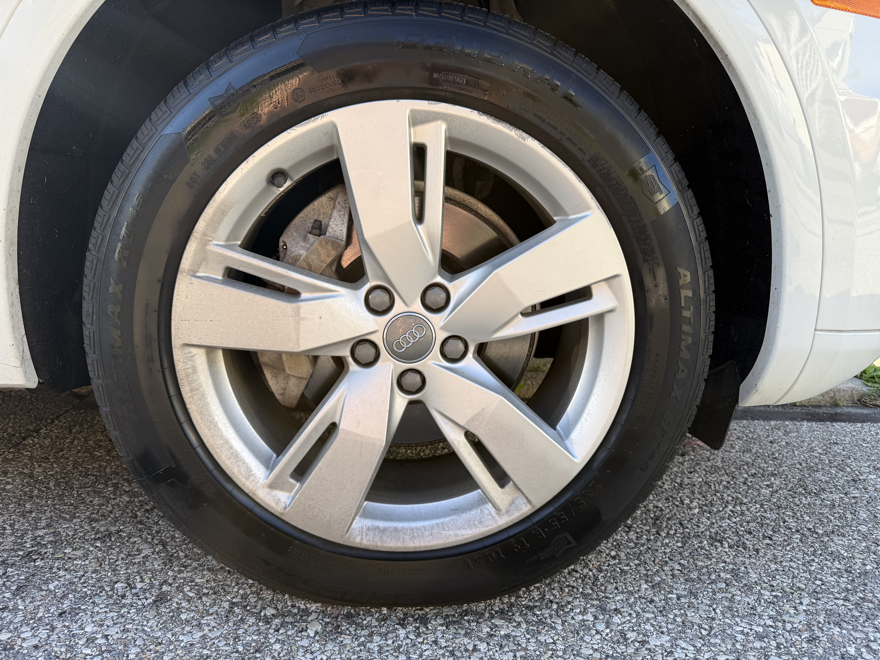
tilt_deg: -11.7
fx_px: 610
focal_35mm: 24
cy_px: 330
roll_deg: +2.7
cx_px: 440
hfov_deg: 71.6
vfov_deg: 56.8
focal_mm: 6.76
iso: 80
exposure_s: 1/501
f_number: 1.78
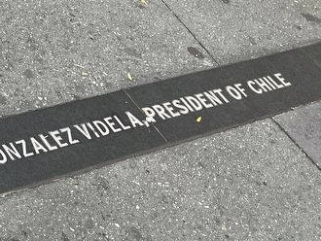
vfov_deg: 17.6
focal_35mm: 84
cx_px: -40
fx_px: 780
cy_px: 155
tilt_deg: -47.8
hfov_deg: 21.9
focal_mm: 5.1
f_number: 1.6
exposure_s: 1/121
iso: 80
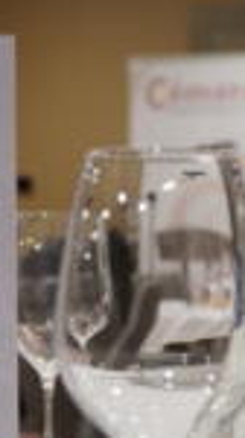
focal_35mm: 173
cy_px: 311
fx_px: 2002
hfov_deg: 7.0
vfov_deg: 12.4
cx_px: 169
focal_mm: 33
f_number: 4
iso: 640
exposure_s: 1/160
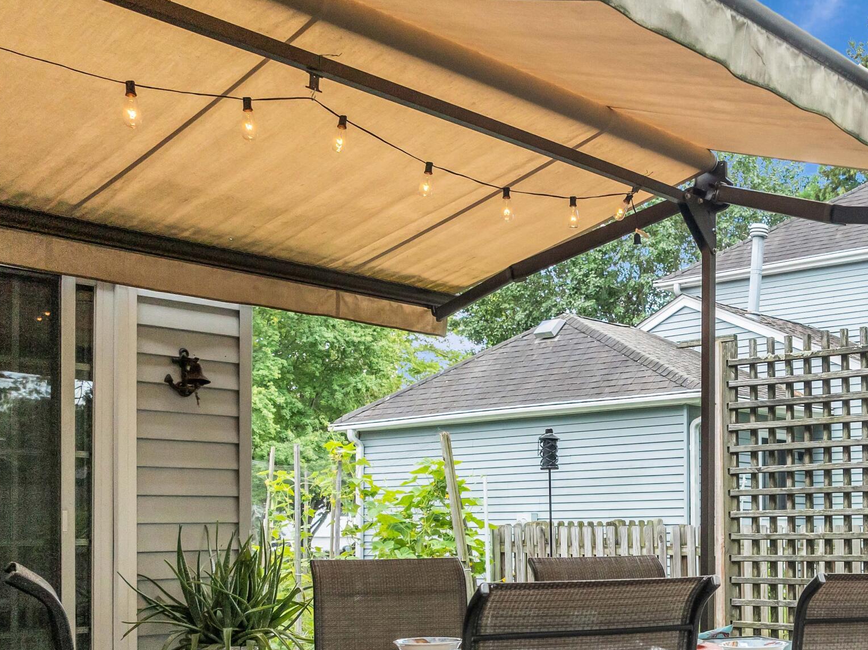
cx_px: 778
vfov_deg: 29.9
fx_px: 1178
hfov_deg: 37.8
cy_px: 545
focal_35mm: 47
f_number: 2.8
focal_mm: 12.29
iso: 410
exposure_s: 1/800
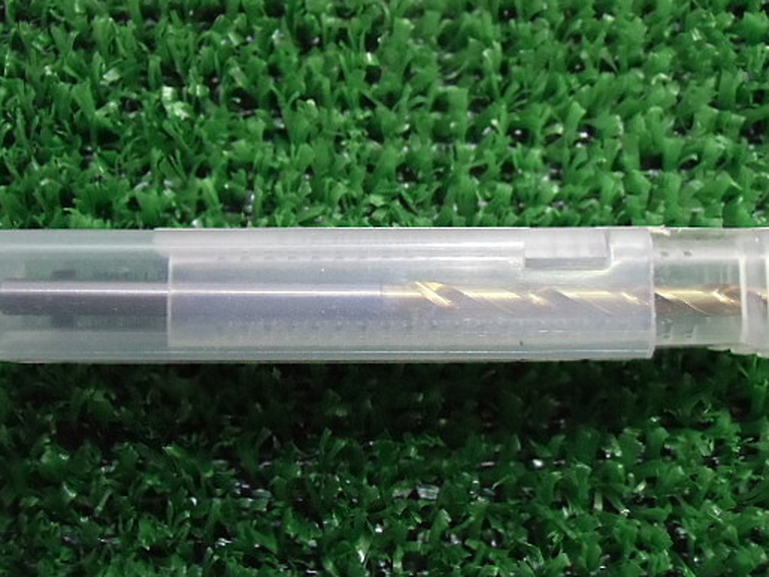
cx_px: 384
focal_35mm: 41
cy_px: 305
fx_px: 911
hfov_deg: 45.8
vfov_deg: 35.1
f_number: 3.7
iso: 800
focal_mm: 5.93
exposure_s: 1/60
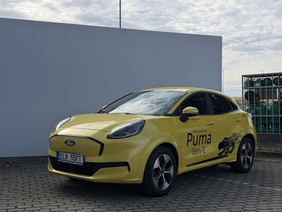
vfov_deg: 30.3
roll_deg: +0.0
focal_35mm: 48
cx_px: 141
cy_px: 106
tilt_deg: +0.8
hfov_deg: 39.6
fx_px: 391
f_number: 1.78
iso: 64
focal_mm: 6.76
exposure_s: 1/3891
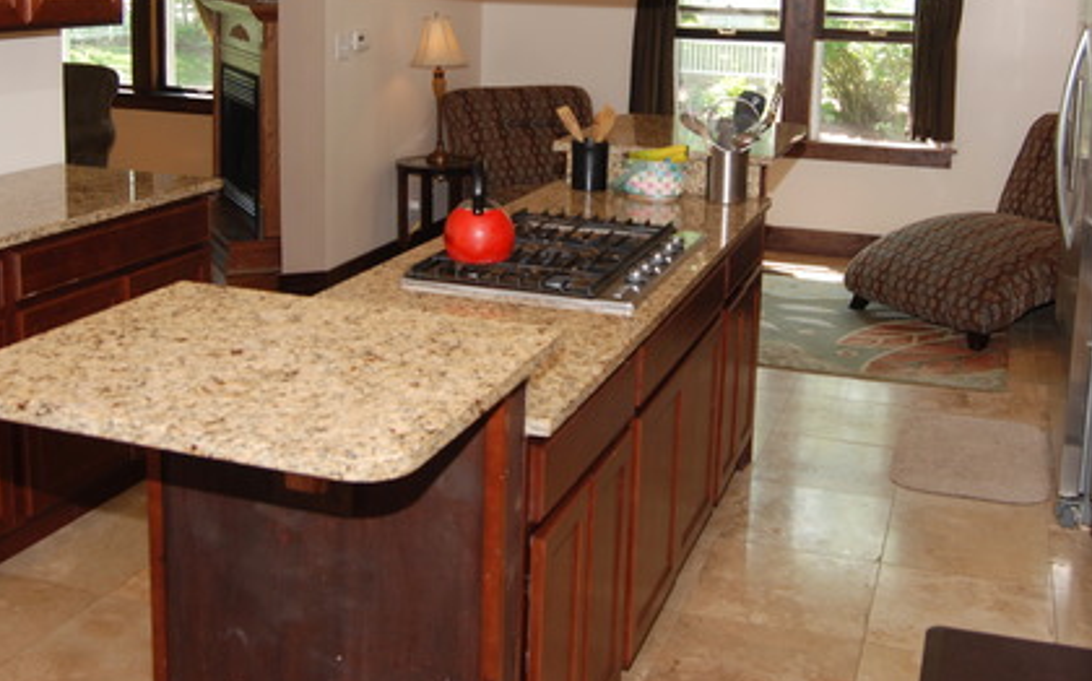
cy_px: 148
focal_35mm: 42
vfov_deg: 29.9
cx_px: 598
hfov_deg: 47.2
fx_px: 1249
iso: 200
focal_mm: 18
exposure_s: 1/60
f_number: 5
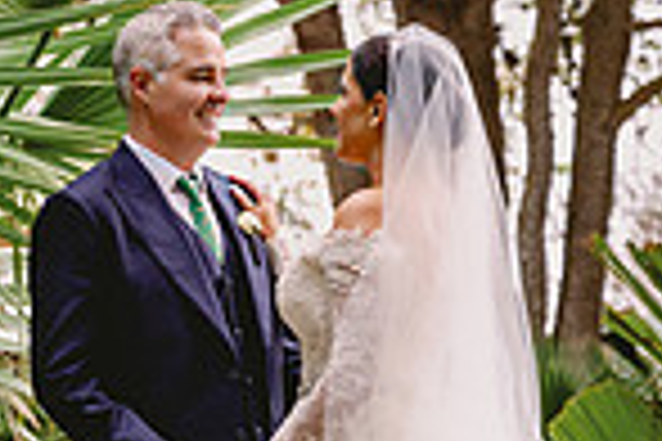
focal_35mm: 261
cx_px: -261
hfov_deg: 7.8
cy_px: 380
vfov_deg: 5.3
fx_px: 4799
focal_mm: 66
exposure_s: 1/400
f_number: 2.8
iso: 400
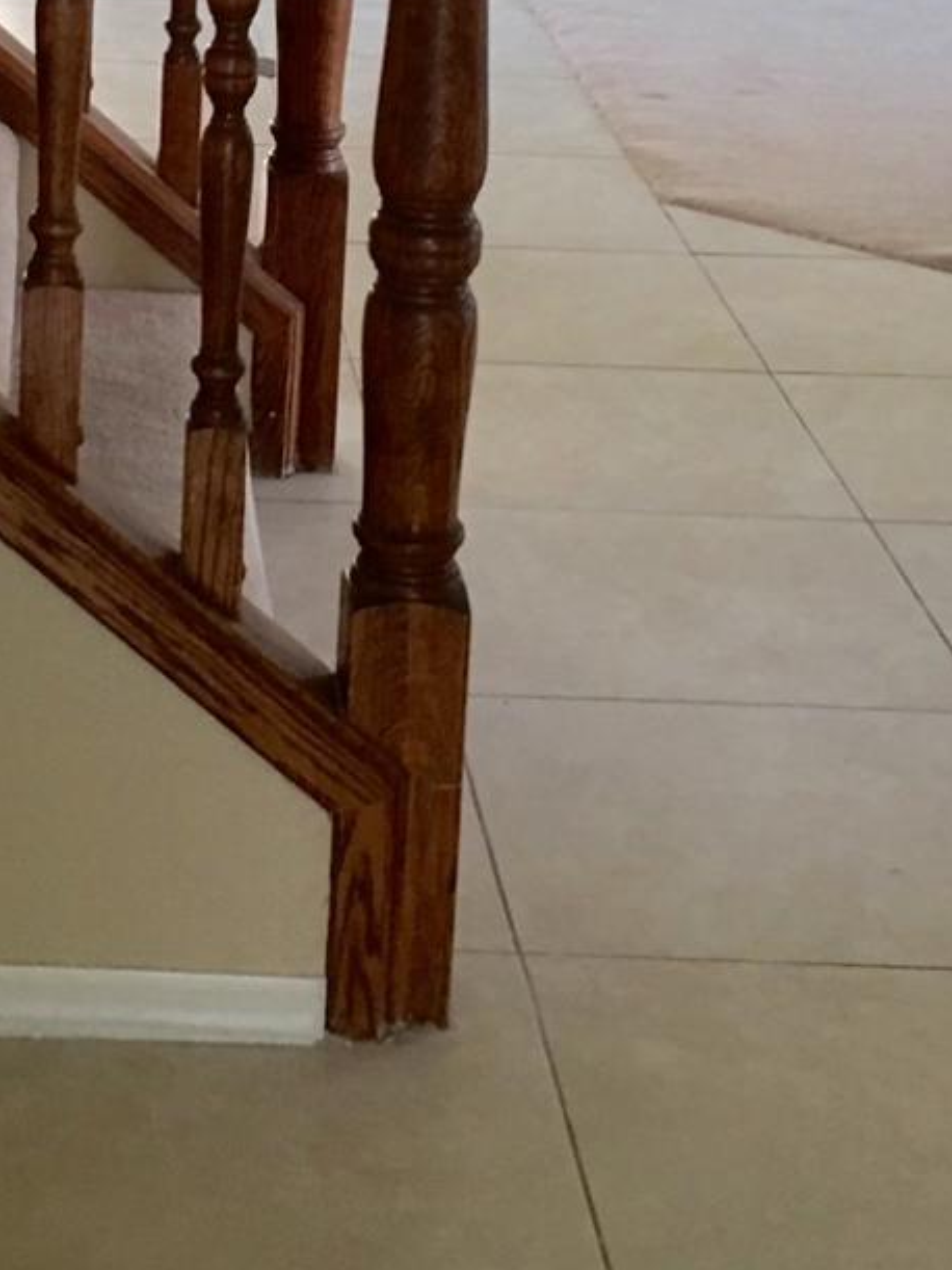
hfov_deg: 15.3
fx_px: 3485
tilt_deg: -8.2
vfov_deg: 19.8
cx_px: 25
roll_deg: -2.7
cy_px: -106
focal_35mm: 95
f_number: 2.2
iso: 50
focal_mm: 4.15
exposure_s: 1/15
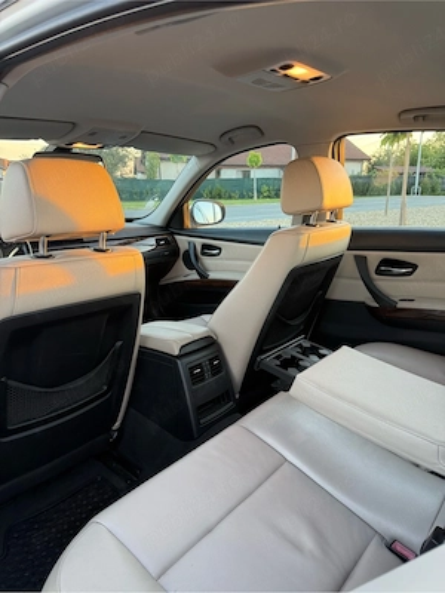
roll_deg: -0.3
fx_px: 411
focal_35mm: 24
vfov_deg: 71.6
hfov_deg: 56.8
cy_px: 296
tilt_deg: -14.1
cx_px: 222
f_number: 1.78
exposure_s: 1/121
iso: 160
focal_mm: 6.76
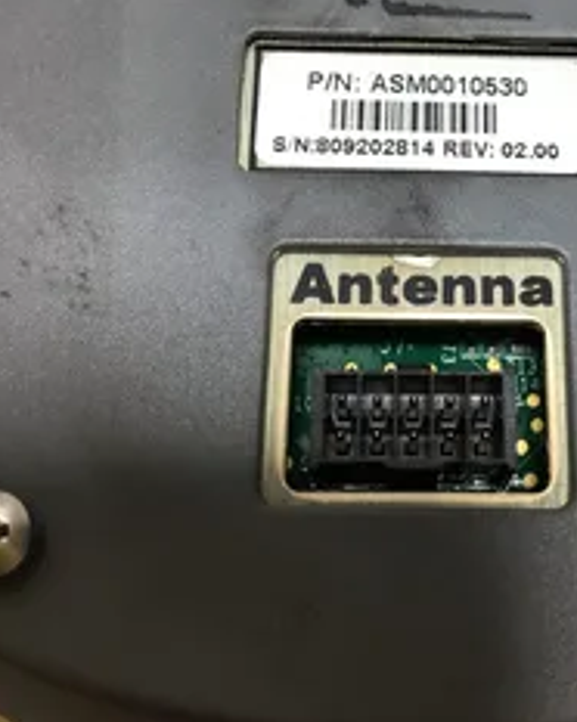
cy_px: 232
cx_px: 437
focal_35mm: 52
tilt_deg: -69.3
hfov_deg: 28.6
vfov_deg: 35.6
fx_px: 1111
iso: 40
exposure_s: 1/120
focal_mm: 3.3
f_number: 2.4
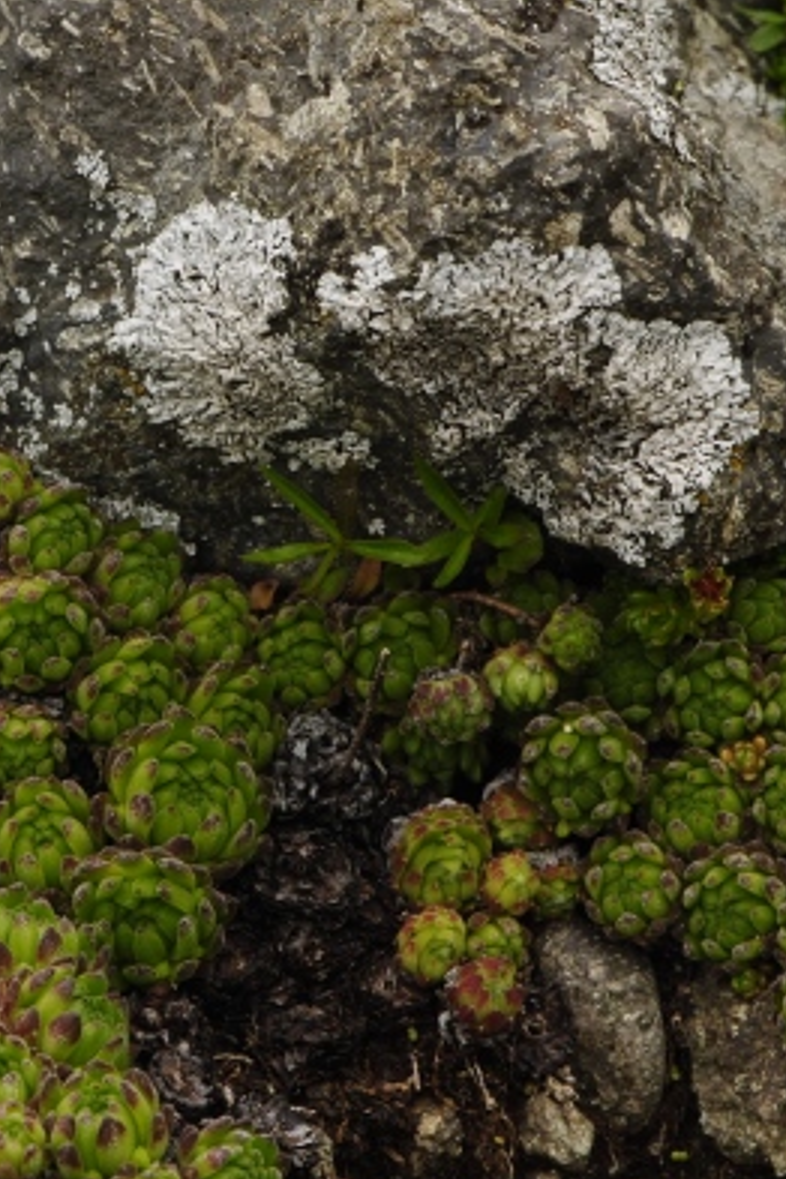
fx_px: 8515
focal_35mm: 260
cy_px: 543
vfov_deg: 7.9
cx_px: 66
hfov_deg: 5.3
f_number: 8
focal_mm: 85
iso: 200
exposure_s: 1/200
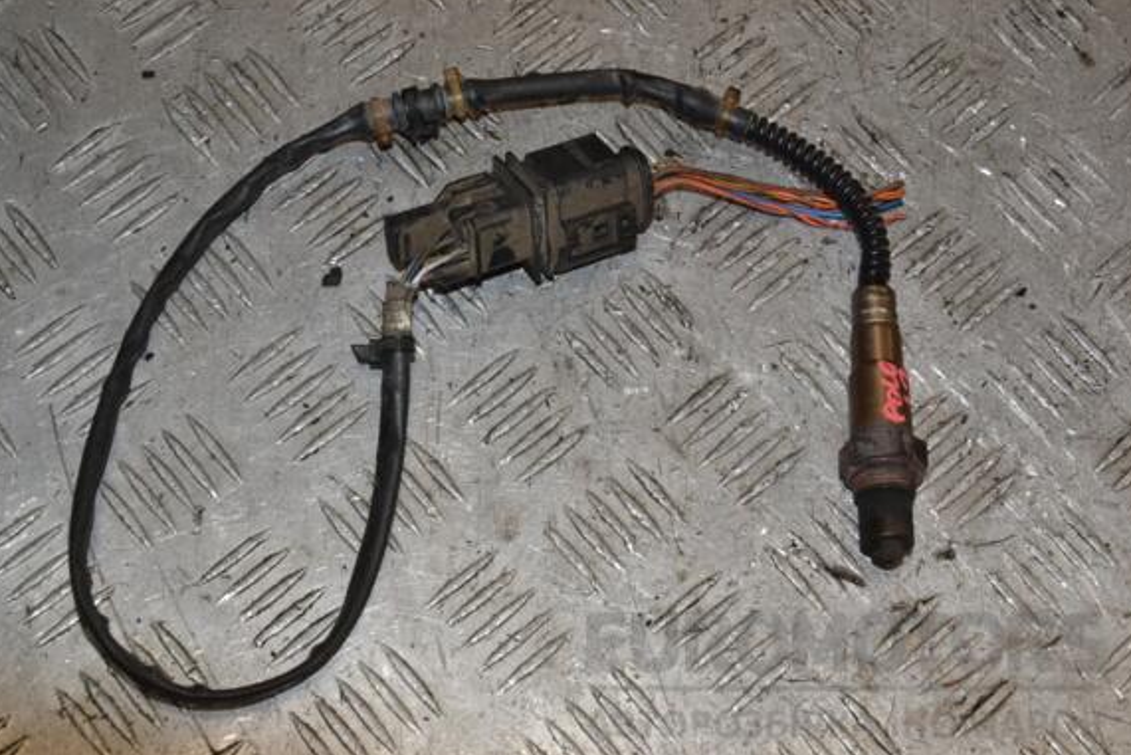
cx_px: 549
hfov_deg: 31.9
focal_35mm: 63
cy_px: 378
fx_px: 1980
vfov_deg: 21.6
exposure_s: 1/200
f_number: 10
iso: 800
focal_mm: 40
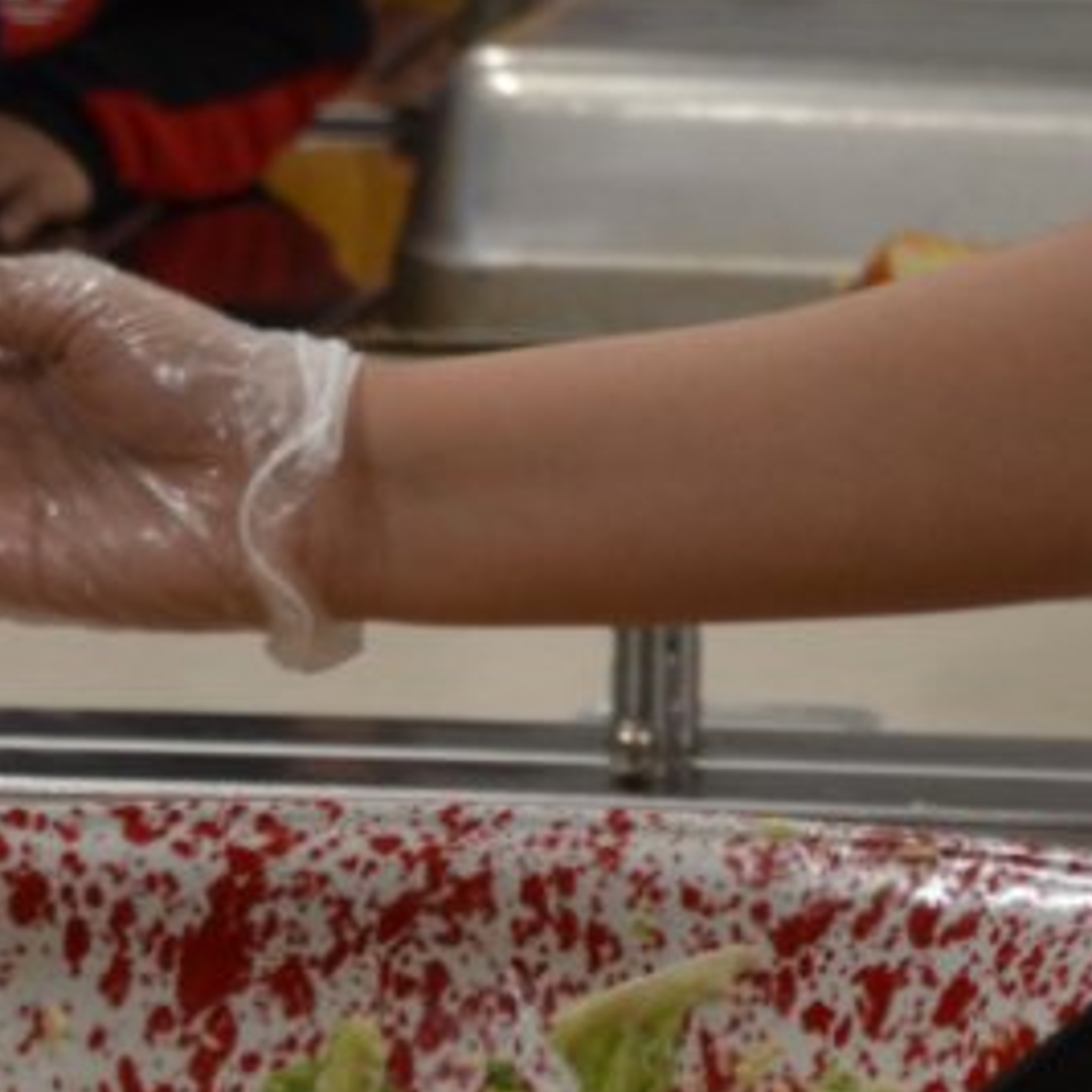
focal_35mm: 378
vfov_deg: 4.6
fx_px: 13491
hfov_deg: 4.6
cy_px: -509
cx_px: 675
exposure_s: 1/60
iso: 640
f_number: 5.3
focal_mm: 66
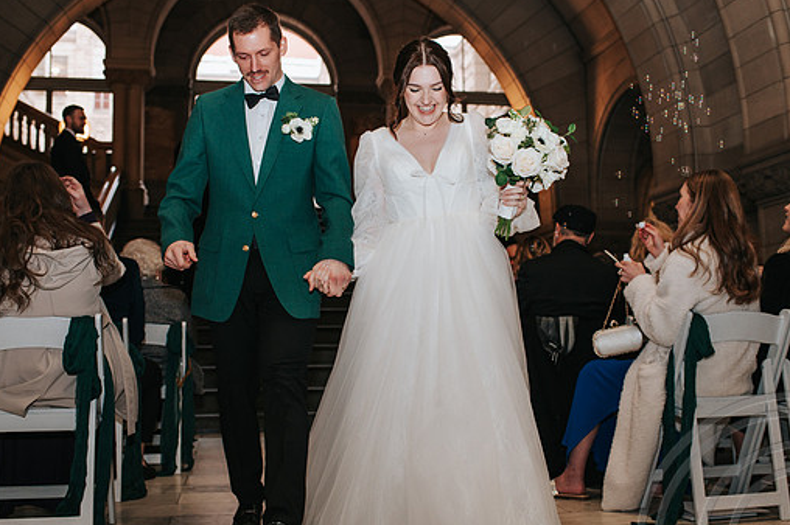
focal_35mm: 40
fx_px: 877
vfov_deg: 33.3
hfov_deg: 48.5
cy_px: 280
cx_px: 395
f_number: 3.2
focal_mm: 35
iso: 800
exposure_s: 1/200
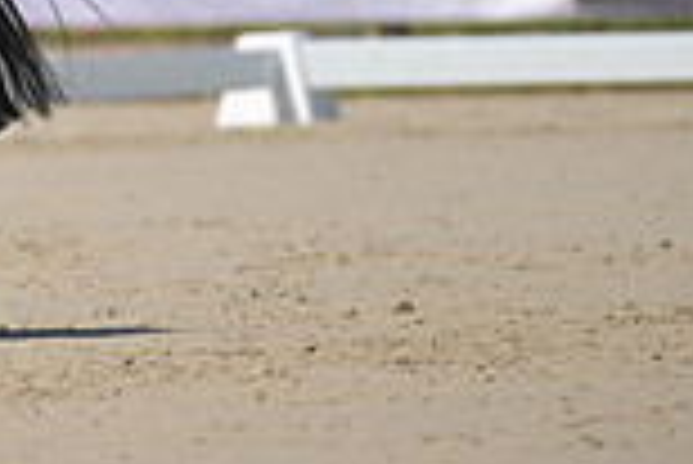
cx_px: -540
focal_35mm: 1352
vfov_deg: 1.0
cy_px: -318
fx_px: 26050
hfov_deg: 1.5
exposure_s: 1/1250
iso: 180
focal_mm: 360
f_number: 5
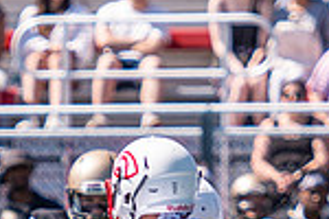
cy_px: 341
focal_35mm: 1252
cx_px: -39
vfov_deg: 1.1
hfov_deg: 1.6
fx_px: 11441
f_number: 2.8
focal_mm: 150
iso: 160
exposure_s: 1/2000
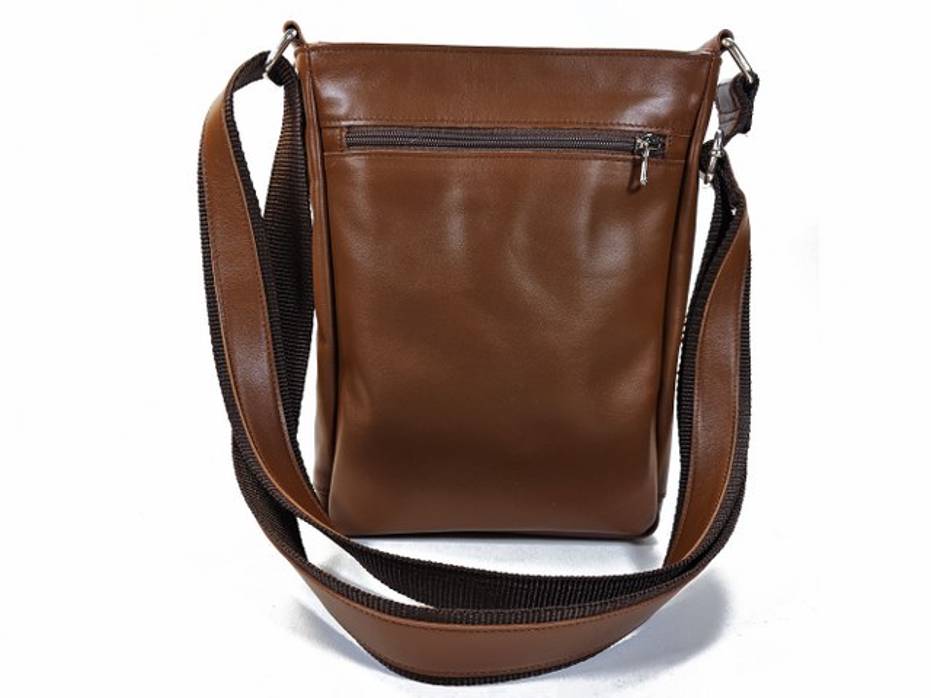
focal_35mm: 23
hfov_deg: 73.9
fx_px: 619
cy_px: 349
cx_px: 466
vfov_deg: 58.9
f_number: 1.7
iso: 16
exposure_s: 1/100
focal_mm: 6.3
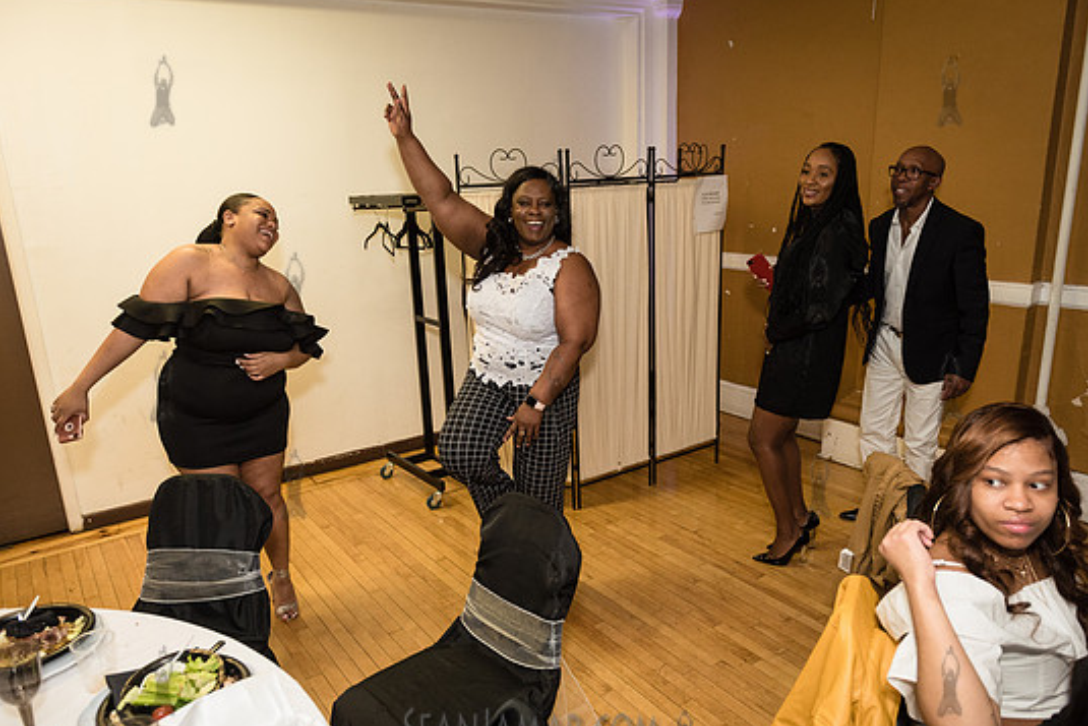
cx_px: 555
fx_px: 786
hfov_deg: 69.4
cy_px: 385
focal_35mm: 26
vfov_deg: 49.6
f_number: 3.5
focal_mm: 24
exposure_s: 1/320
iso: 2000
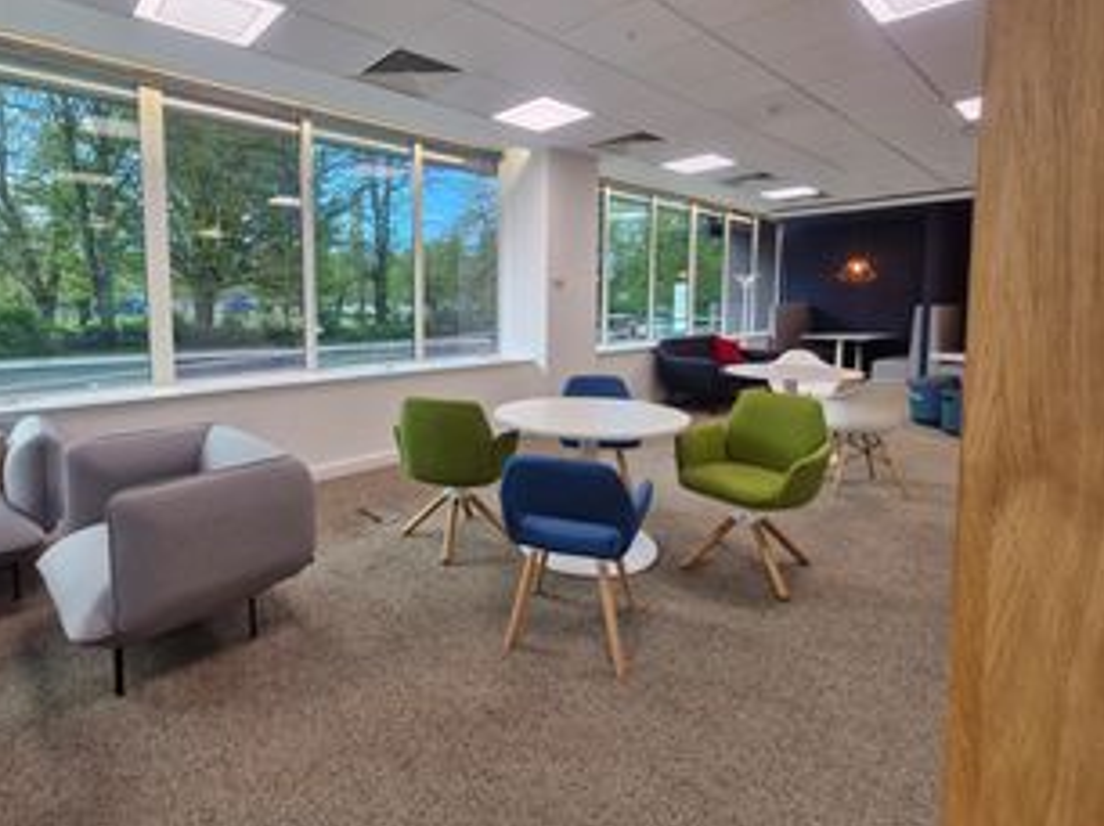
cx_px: 473
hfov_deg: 90.5
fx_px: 542
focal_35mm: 17
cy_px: 332
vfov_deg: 73.9
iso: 100
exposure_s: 1/50
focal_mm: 1.74
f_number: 2.2
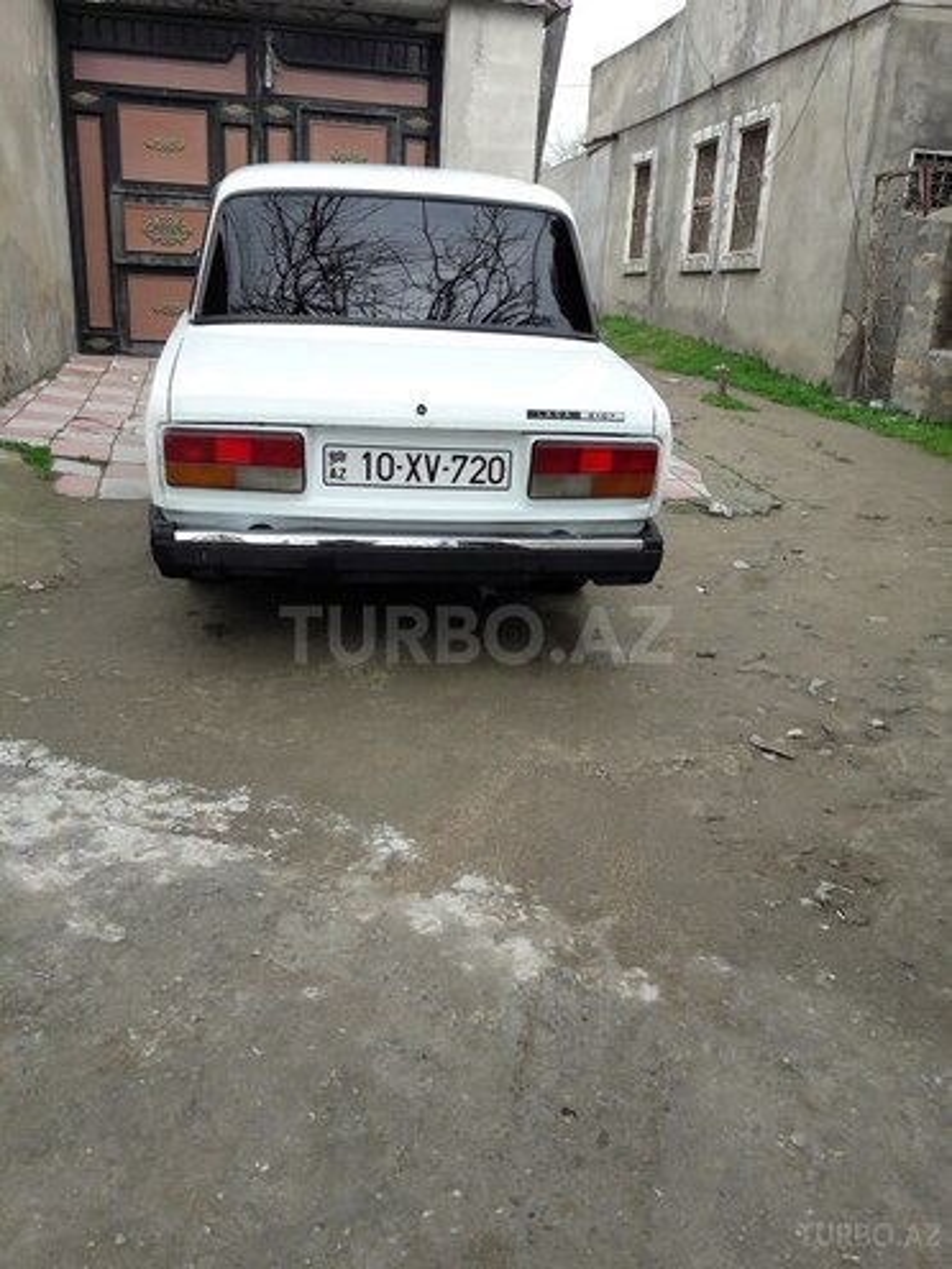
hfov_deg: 49.7
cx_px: 476
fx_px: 1027
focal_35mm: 28
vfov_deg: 63.4
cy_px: 634
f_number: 1.9
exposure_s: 1/666
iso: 40
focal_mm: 3.7
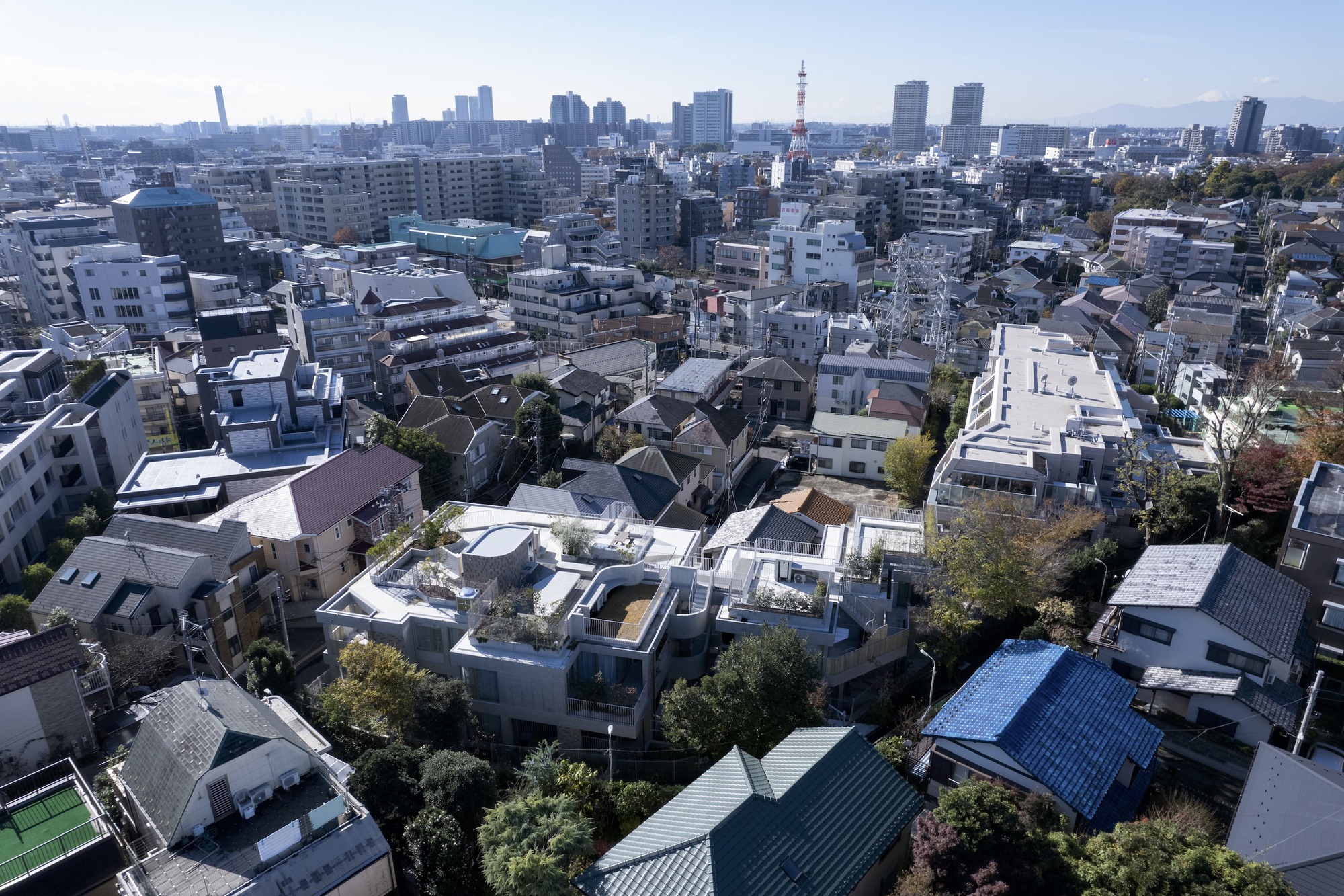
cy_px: 448
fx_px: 821
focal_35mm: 22
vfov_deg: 57.2
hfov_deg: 78.6
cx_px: 672
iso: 100
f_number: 2.8
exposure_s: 1/1250
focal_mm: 8.38
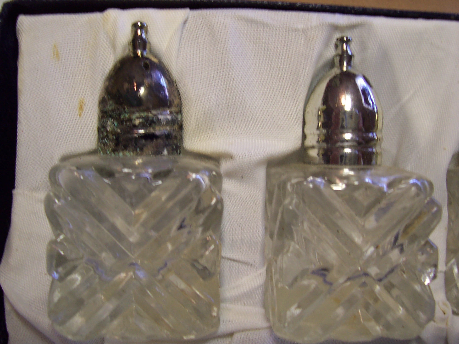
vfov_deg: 38.7
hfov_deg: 50.1
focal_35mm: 37
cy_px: 172
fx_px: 491
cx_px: 230
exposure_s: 1/45
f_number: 2.8
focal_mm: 5.6
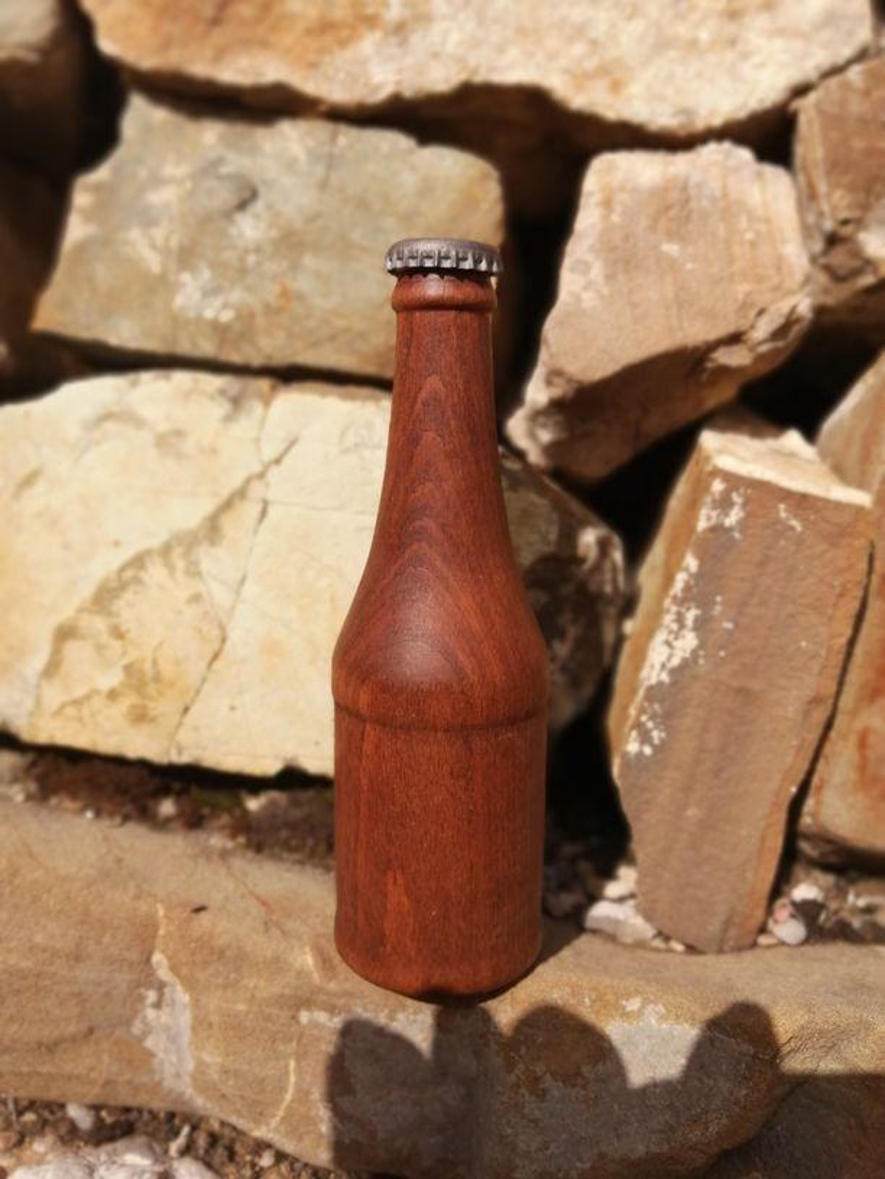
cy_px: 590
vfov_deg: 67.3
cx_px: 442
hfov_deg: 53.1
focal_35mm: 26
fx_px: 886
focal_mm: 3.46
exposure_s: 1/3509
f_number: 4
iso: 50
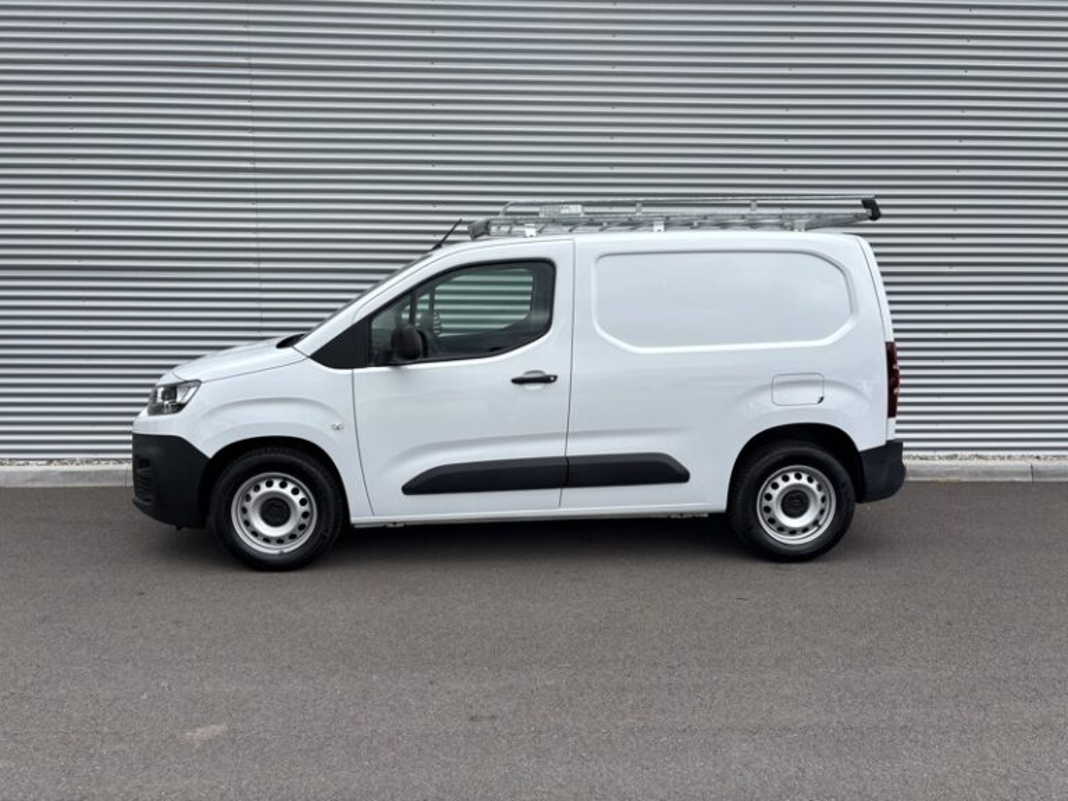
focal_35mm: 26
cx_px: 534
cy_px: 400
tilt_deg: -8.6
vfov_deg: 53.1
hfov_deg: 67.3
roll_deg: +0.0
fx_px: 802
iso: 50
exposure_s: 1/1616
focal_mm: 5.96
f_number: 1.6
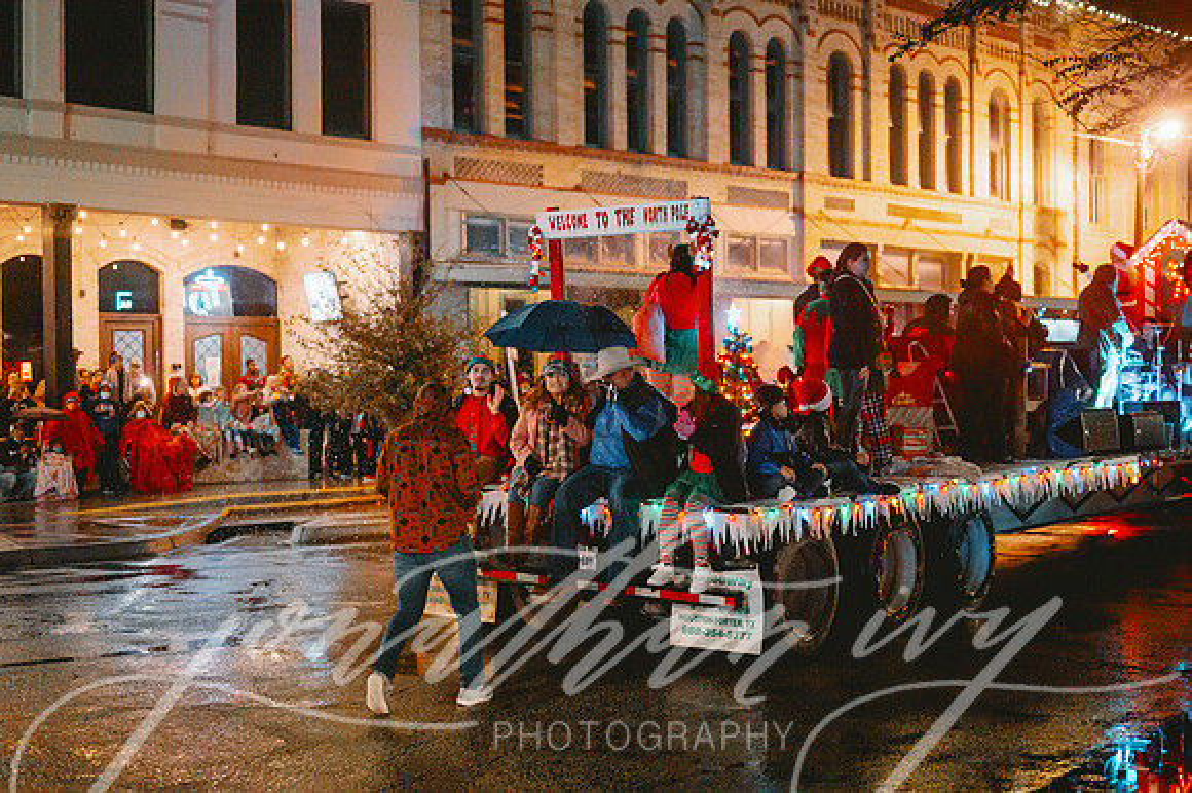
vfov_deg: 27.0
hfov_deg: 39.6
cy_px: 396
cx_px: 596
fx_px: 1655
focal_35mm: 50
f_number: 2
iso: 5000
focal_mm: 50
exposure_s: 1/320
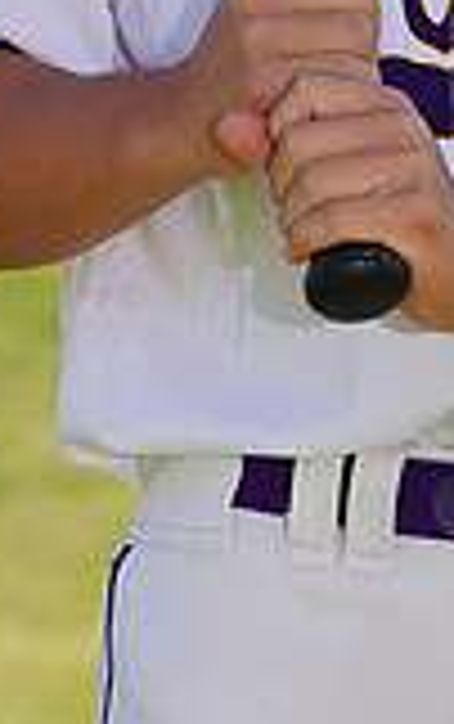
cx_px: 584
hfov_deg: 1.6
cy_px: -265
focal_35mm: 811
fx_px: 16012
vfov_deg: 2.6
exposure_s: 1/250
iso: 100
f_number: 8
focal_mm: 221
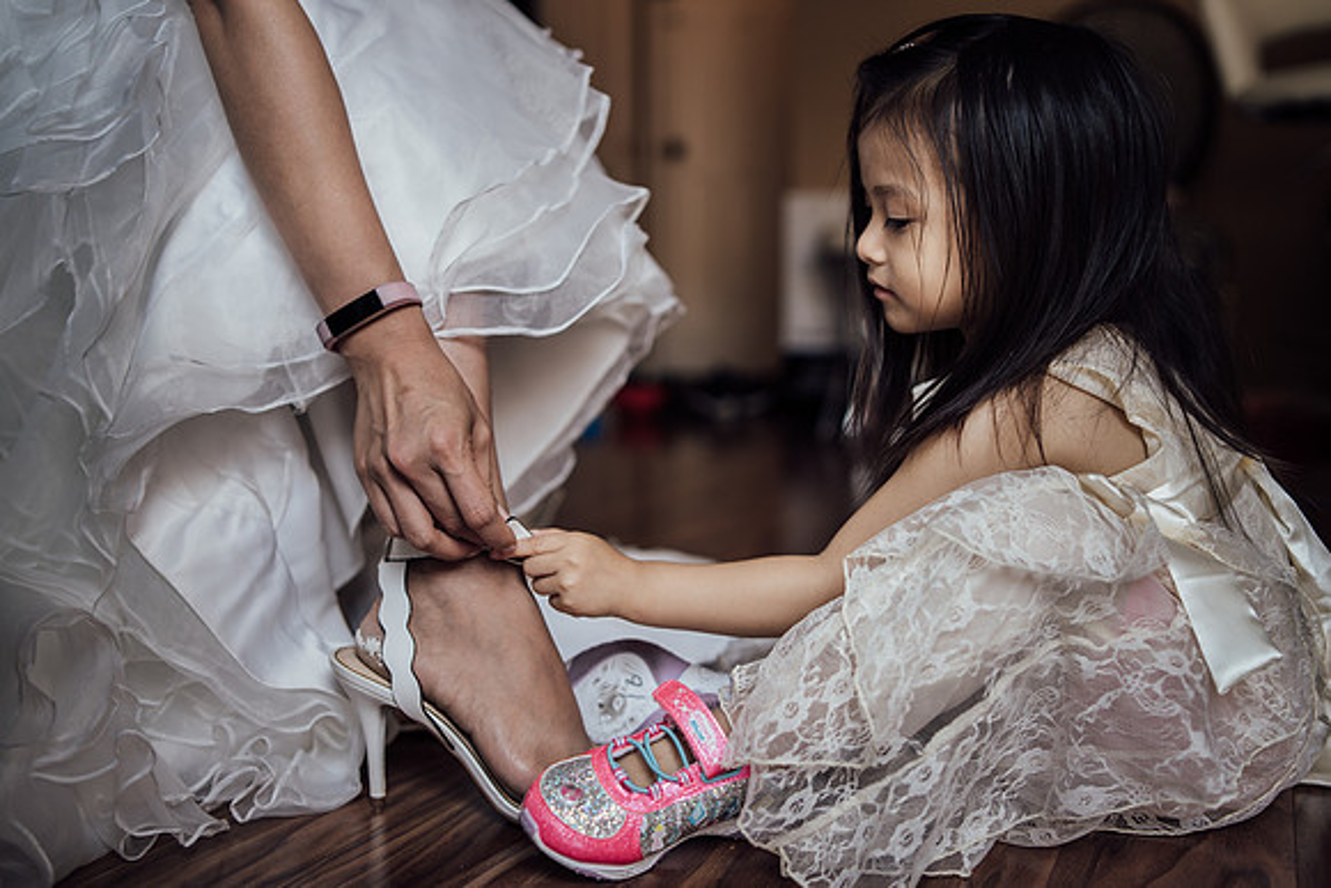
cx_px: 674
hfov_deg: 48.5
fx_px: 1477
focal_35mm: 40
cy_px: 426
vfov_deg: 33.5
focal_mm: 35
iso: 250
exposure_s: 1/200
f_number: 2
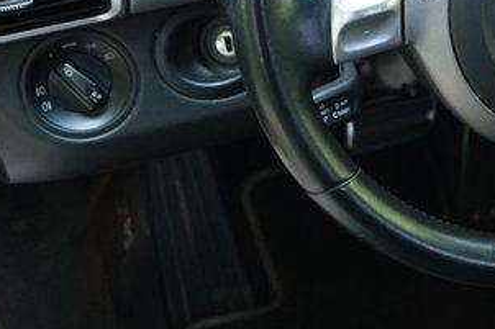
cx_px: 584
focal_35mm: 89
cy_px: 82
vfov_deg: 15.3
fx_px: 1223
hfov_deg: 21.4
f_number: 3.2
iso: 1600
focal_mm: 23.3
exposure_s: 1/100
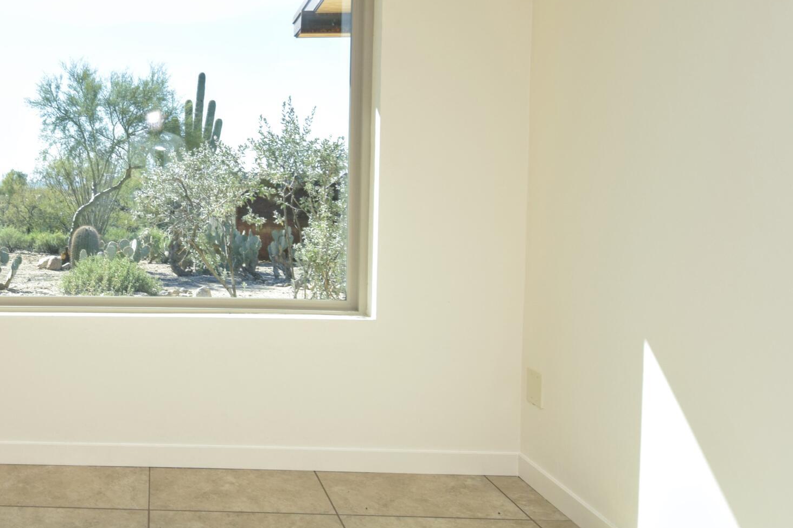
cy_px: 240
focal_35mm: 40
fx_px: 881
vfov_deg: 33.3
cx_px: 75
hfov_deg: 44.0
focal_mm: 13
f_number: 9
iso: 400
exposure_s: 1/200
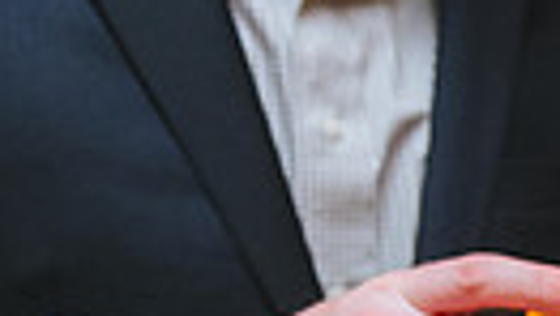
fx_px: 2200
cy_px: 536
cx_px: 987
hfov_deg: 13.2
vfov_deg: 8.0
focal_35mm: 148
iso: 1600
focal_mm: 32
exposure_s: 1/160
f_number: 2.8
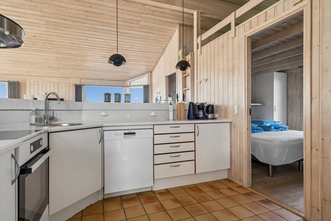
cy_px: 110
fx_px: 175
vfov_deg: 64.5
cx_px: 166
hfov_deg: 86.9
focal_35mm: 19
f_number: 5.6
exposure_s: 1/40
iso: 400
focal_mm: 19
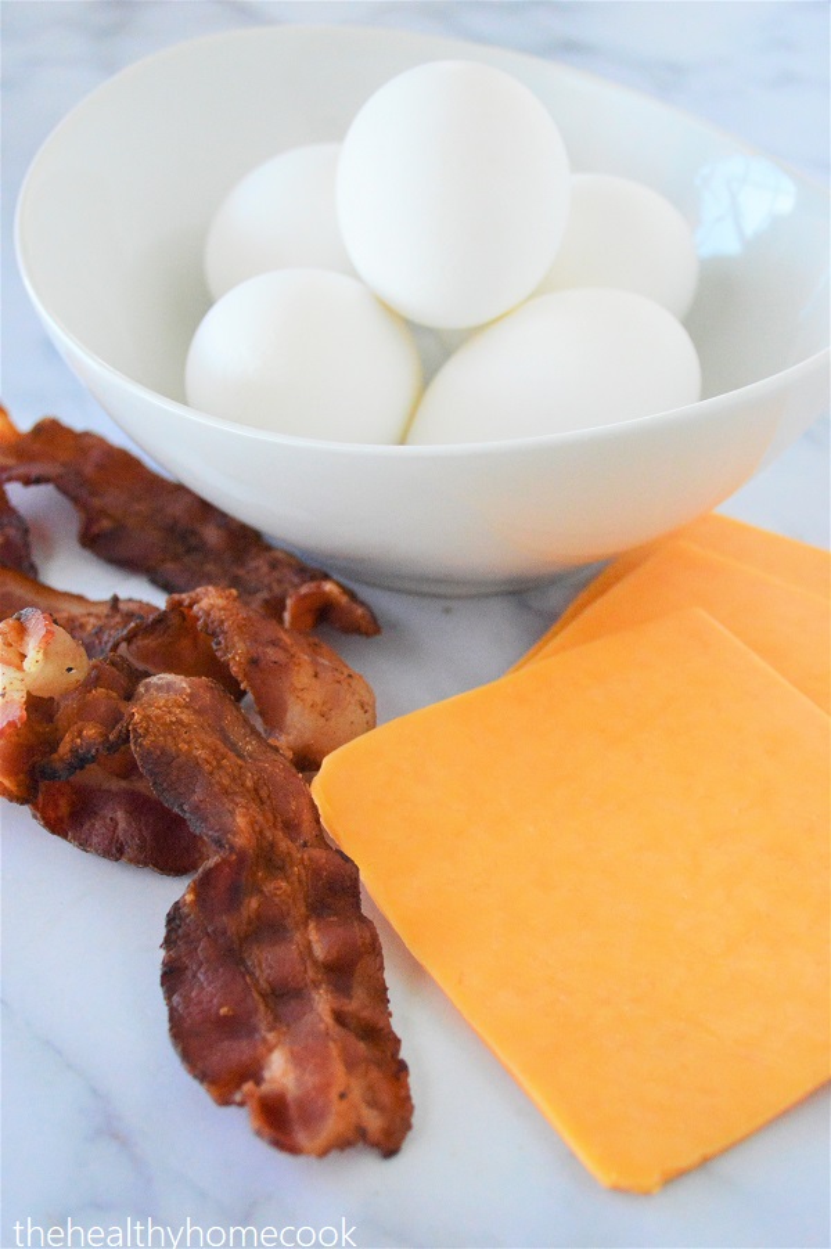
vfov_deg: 37.9
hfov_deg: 25.7
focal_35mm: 52
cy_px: 624
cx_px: 416
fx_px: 1820
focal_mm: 35
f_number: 5
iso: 2800
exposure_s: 1/500
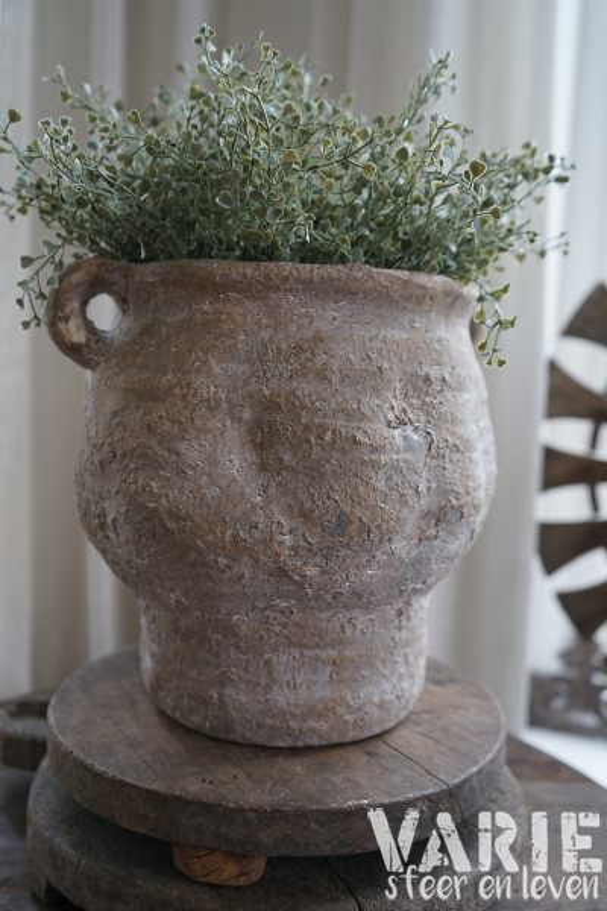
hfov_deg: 41.1
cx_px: 304
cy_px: 456
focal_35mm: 32
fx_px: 809
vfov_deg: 58.7
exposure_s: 1/60
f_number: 4
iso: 320
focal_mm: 32
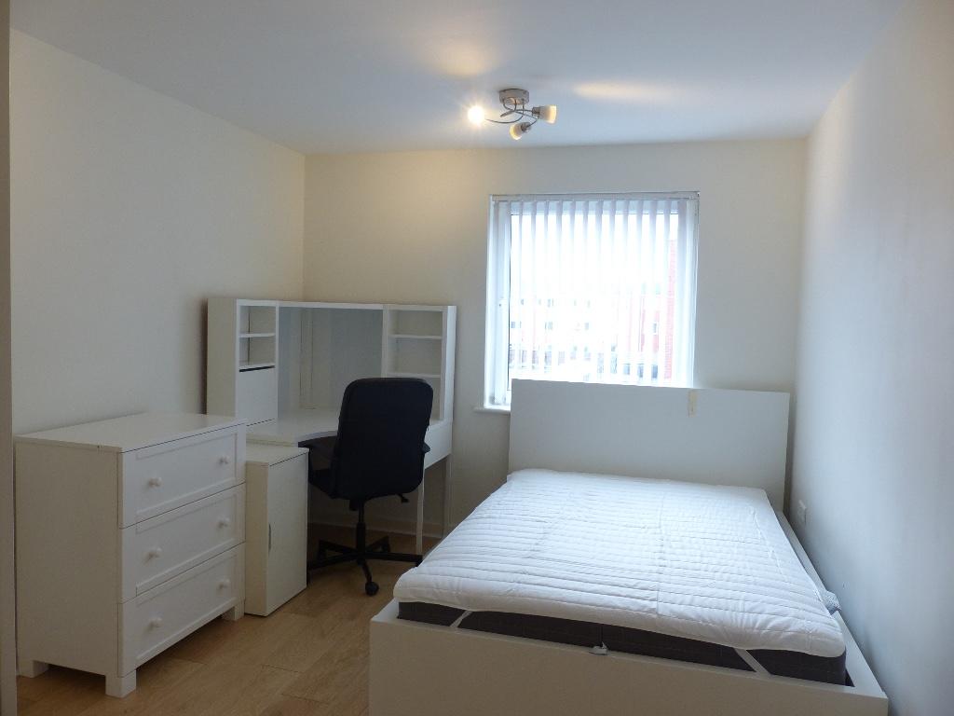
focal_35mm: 25
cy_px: 358
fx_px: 689
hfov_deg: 69.4
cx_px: 477
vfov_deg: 54.9
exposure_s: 1/60
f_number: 2.8
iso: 100
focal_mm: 4.5
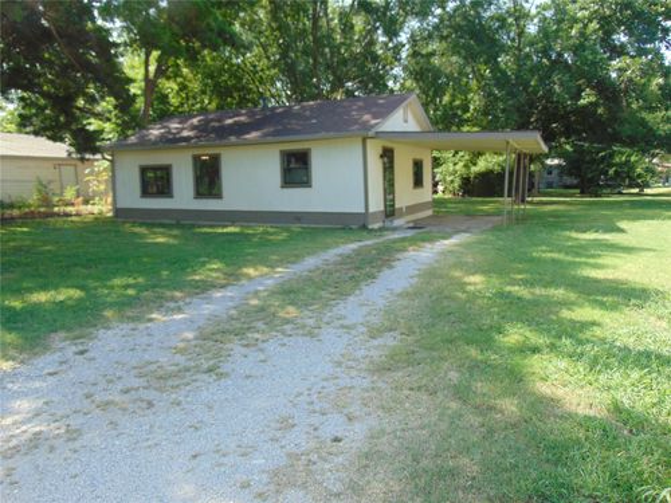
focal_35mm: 25
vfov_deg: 54.9
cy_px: 252
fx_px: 485
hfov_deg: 69.4
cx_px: 336
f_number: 3
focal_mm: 4.5
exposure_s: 1/250
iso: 80
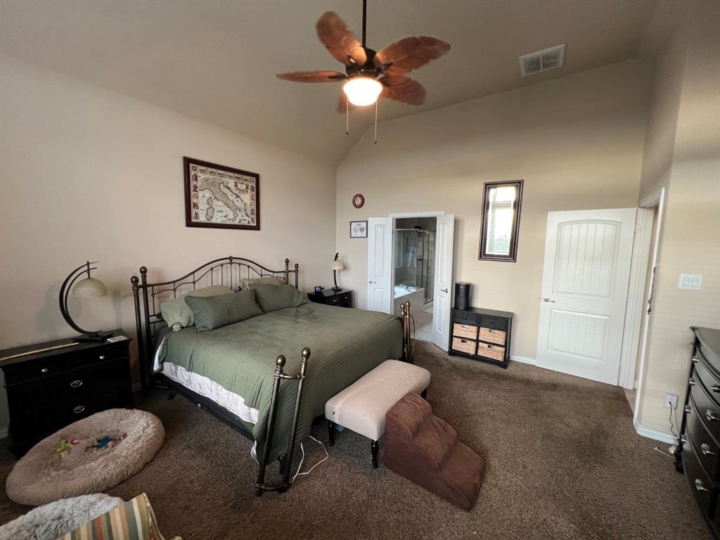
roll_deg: -1.4
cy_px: 270
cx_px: 360
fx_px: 270
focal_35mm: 13
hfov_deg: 106.2
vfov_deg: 89.9
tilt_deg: -6.6
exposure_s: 1/60
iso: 200
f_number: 1.8
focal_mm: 1.57
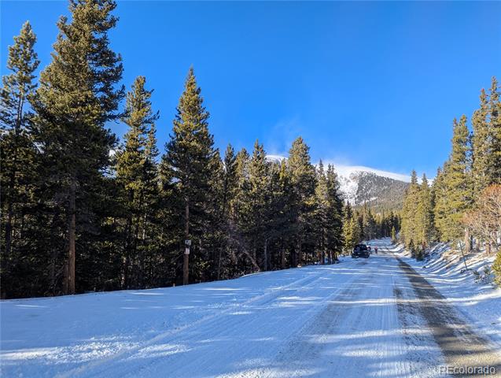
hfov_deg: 71.5
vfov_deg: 57.0
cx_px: 250
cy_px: 189
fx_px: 348
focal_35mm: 24
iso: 43
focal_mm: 6.81
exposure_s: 1/1508
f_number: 1.85
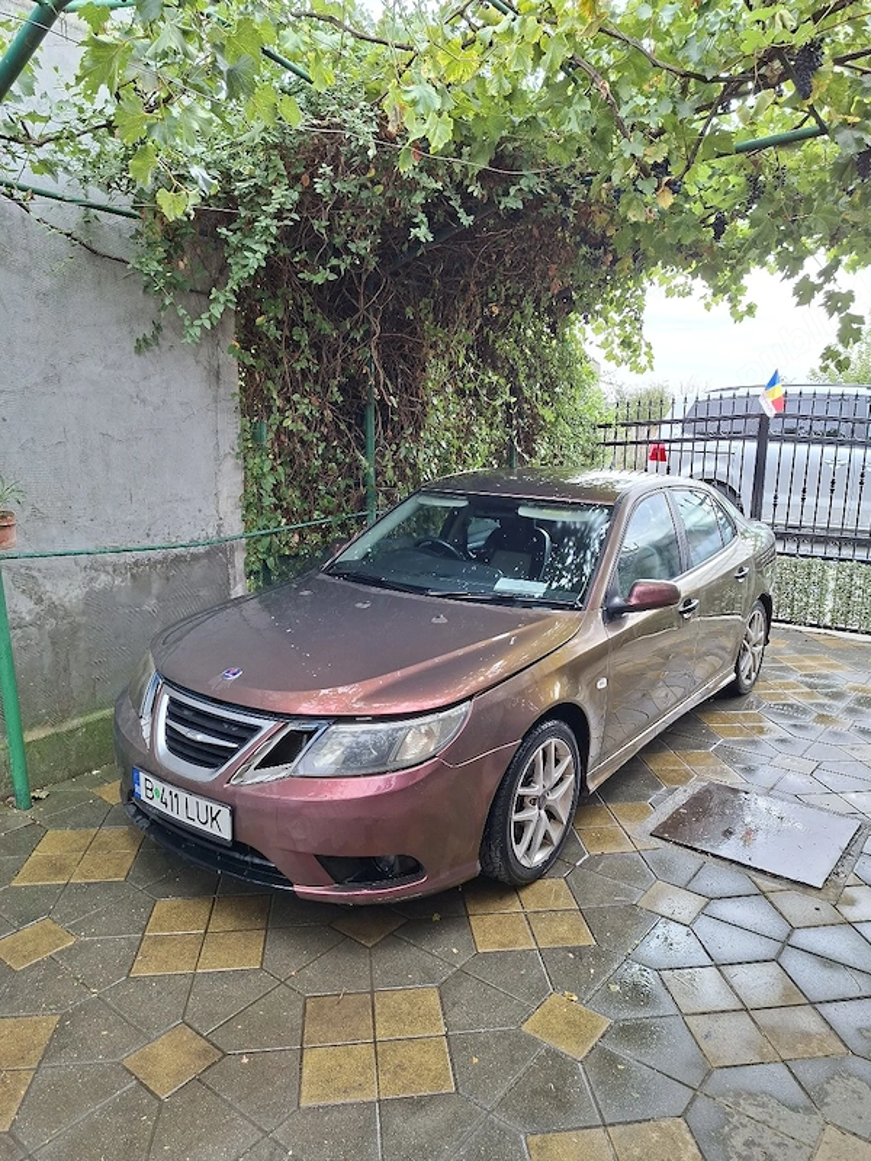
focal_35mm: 23
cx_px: 436
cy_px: 580
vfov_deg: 73.9
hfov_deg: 58.9
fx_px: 772
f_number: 1.8
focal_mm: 5.54
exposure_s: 1/179
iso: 50
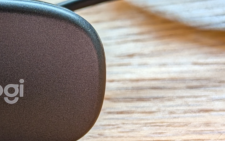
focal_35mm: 81
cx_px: 34
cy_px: 89
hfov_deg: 25.0
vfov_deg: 16.1
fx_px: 497
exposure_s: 1/159
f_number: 1.7
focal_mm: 4.53
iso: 26
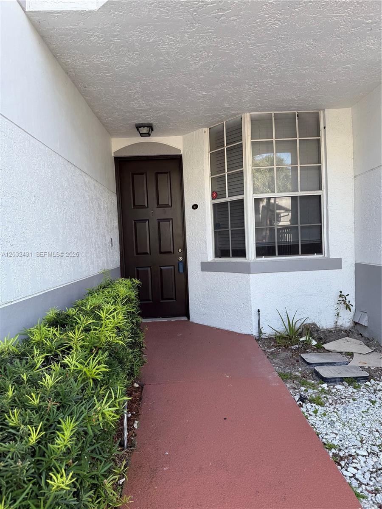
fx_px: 353
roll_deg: +2.9
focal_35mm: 24
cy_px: 254
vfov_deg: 71.6
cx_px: 191
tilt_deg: -1.8
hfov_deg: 56.8
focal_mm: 6.76
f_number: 1.78
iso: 80
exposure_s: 1/333
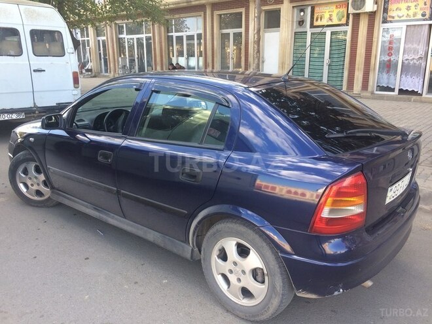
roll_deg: +1.0
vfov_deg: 48.2
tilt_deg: -16.8
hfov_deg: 61.7
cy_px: 162
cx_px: 216
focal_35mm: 29
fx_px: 362
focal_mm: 4.15
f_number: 2.2
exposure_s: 1/108
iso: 32
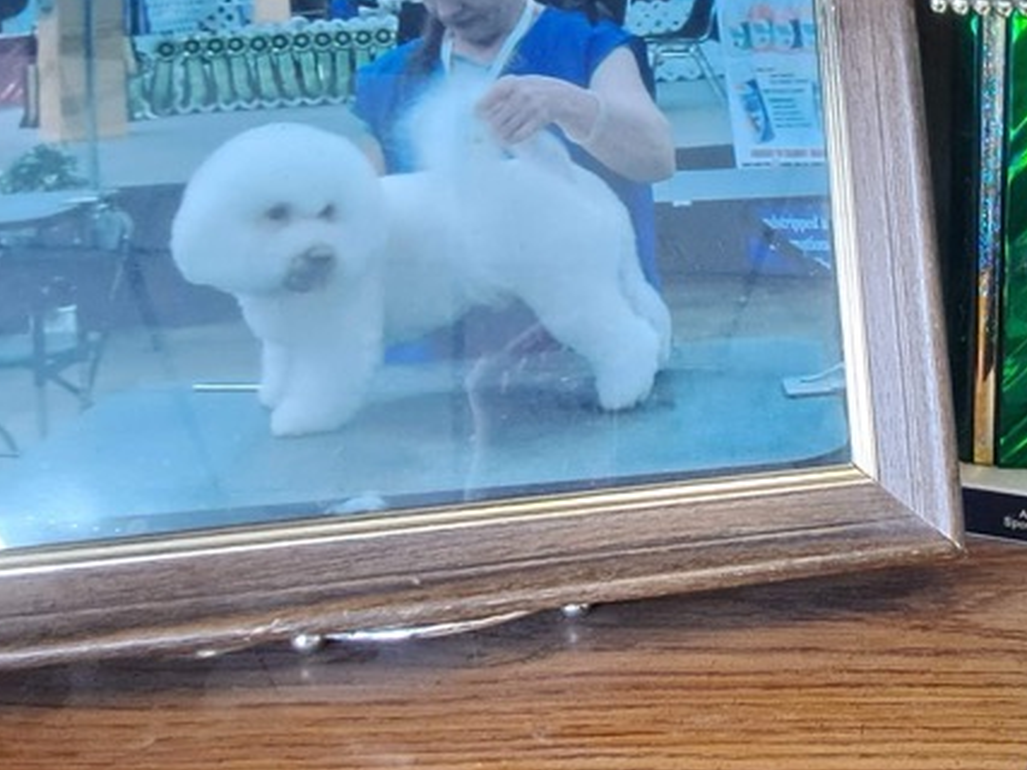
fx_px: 1157
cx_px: 885
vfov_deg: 36.0
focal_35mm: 39
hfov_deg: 44.4
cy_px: 200
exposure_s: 1/50
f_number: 2.2
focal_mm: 1.74
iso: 250
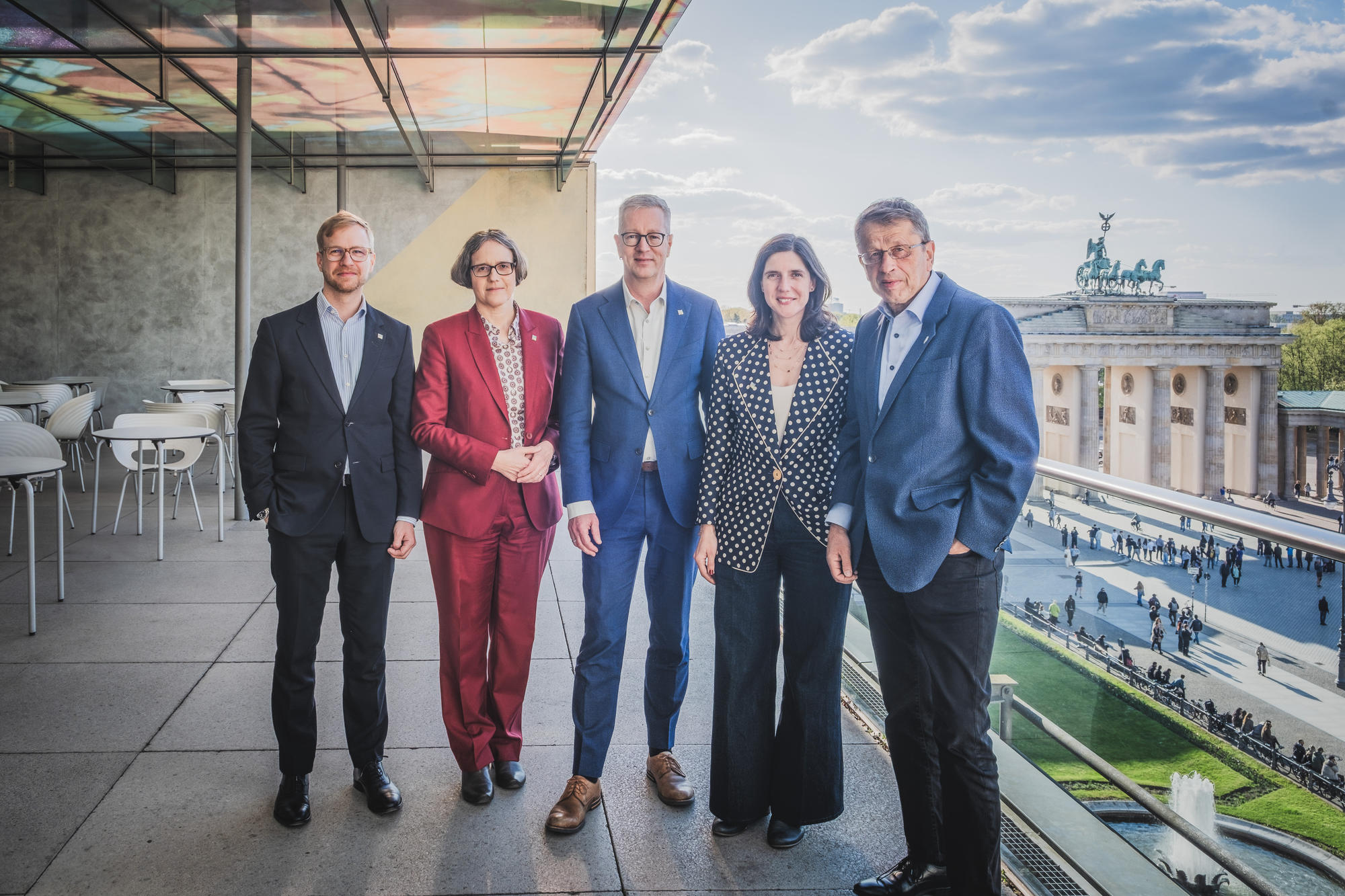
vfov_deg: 45.0
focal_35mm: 29
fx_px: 1083
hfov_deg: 63.7
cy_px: 448
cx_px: 672
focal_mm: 19.6
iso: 160
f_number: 14
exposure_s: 1/125
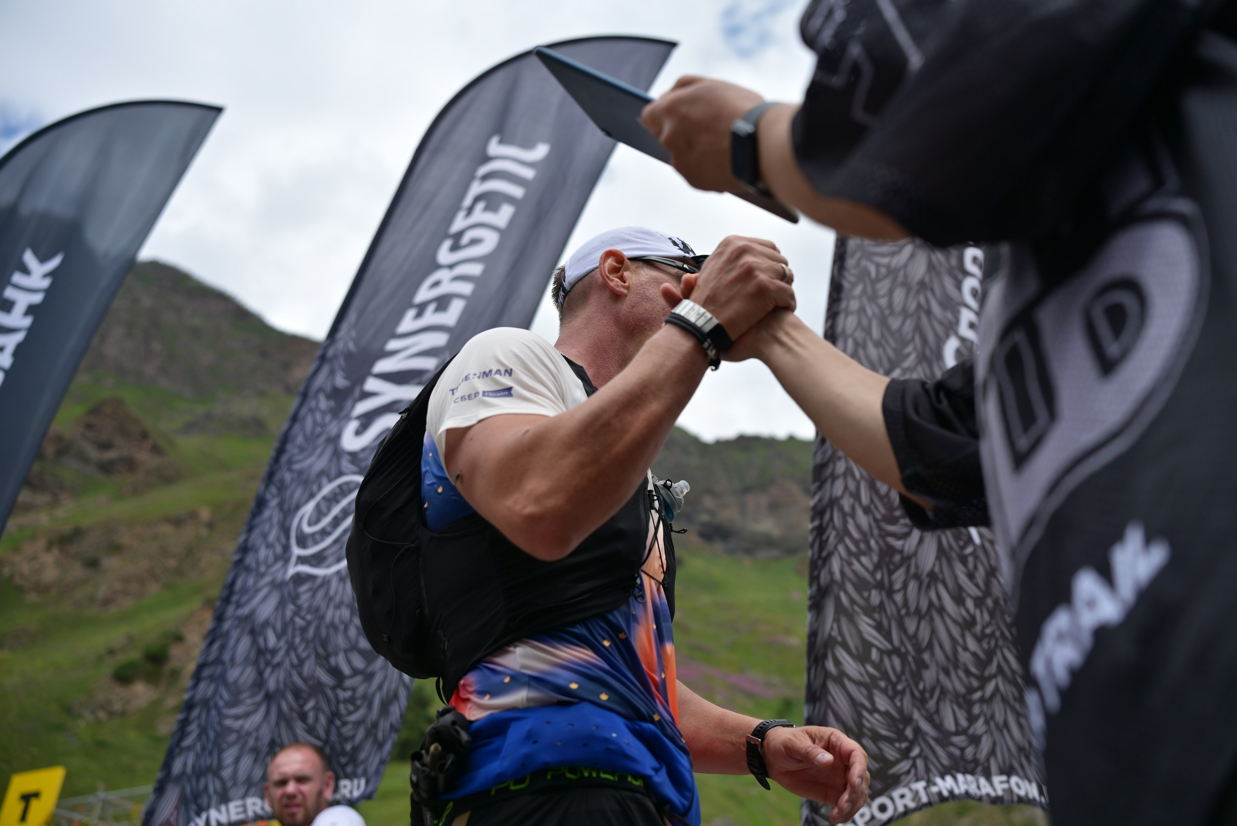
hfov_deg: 54.4
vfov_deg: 37.9
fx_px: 1203
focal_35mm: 35
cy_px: 413
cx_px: 618
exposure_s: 1/2500
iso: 125
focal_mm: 35
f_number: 2.8
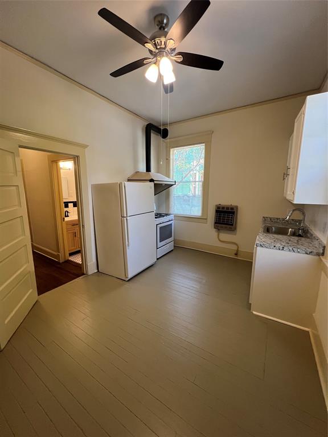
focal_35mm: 13
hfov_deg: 89.9
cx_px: 164
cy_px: 218
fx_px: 164
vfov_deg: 106.2
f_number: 1.8
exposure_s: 1/120
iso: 200
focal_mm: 1.57
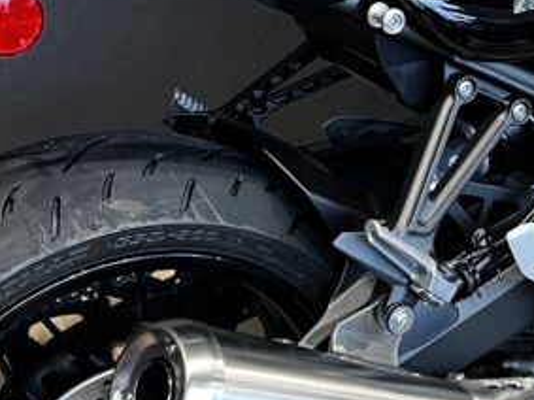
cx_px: 434
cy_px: 121
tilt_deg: -31.7
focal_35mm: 94
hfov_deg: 20.6
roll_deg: -2.9
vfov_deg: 15.7
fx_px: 1449
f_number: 1.6
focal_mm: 5.1
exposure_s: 1/93
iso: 125
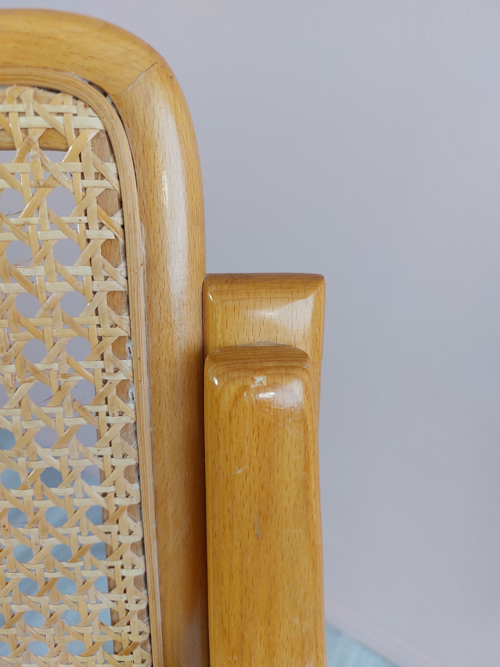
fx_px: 462
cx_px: 250
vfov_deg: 71.6
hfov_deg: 56.8
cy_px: 334
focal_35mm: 24
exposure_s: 1/100
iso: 200
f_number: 1.8
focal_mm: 5.23
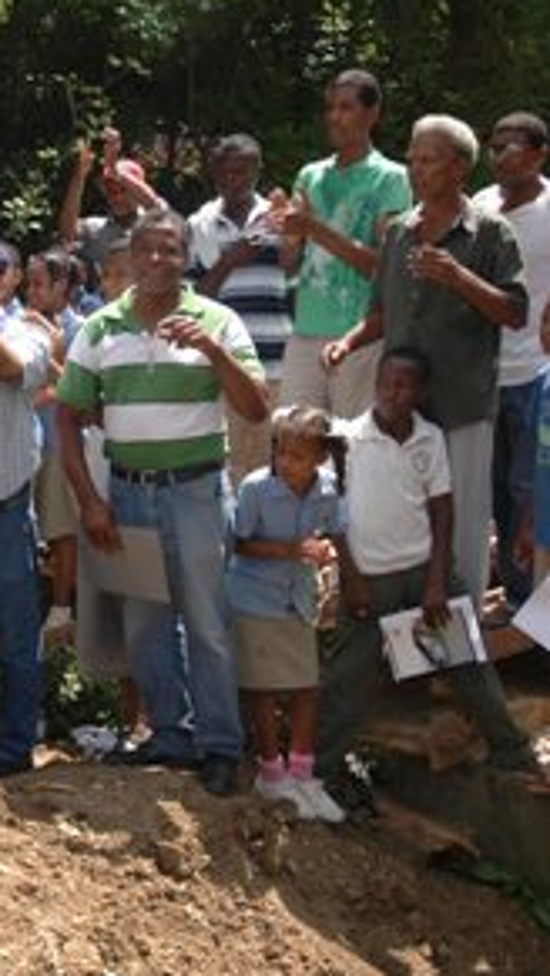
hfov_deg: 19.7
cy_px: 486
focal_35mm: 58
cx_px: -84
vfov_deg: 36.0
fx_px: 1502
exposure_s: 1/500
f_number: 5
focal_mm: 24
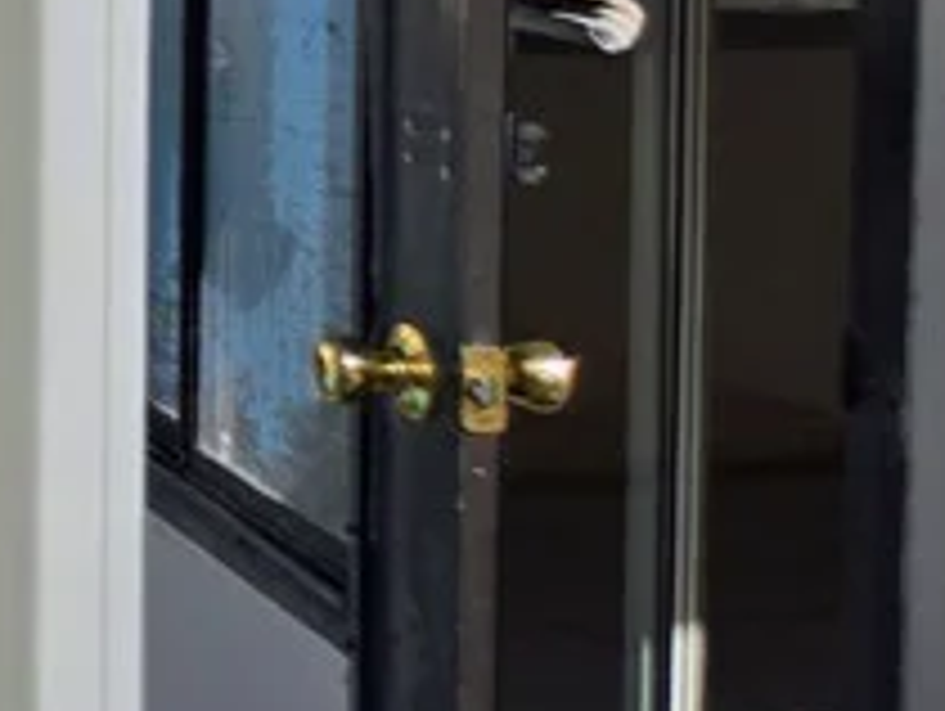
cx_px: -1292
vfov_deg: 12.8
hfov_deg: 13.3
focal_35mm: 112
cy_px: -234
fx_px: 3061
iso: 25
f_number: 1.8
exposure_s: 1/2921
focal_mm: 5.4
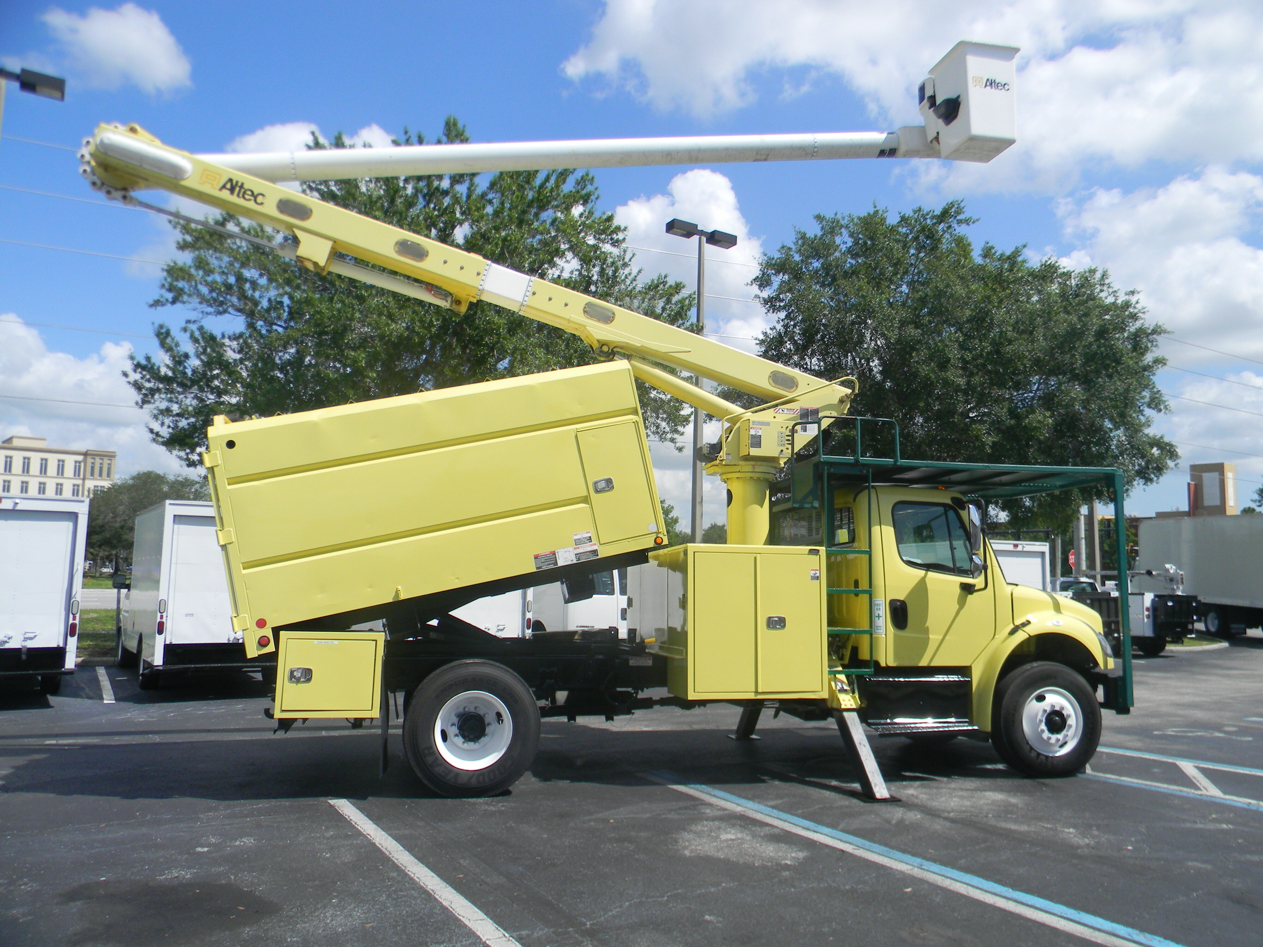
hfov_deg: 63.4
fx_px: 1022
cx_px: 632
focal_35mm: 28
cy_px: 474
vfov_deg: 49.7
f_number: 7
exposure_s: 1/267
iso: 80
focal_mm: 5
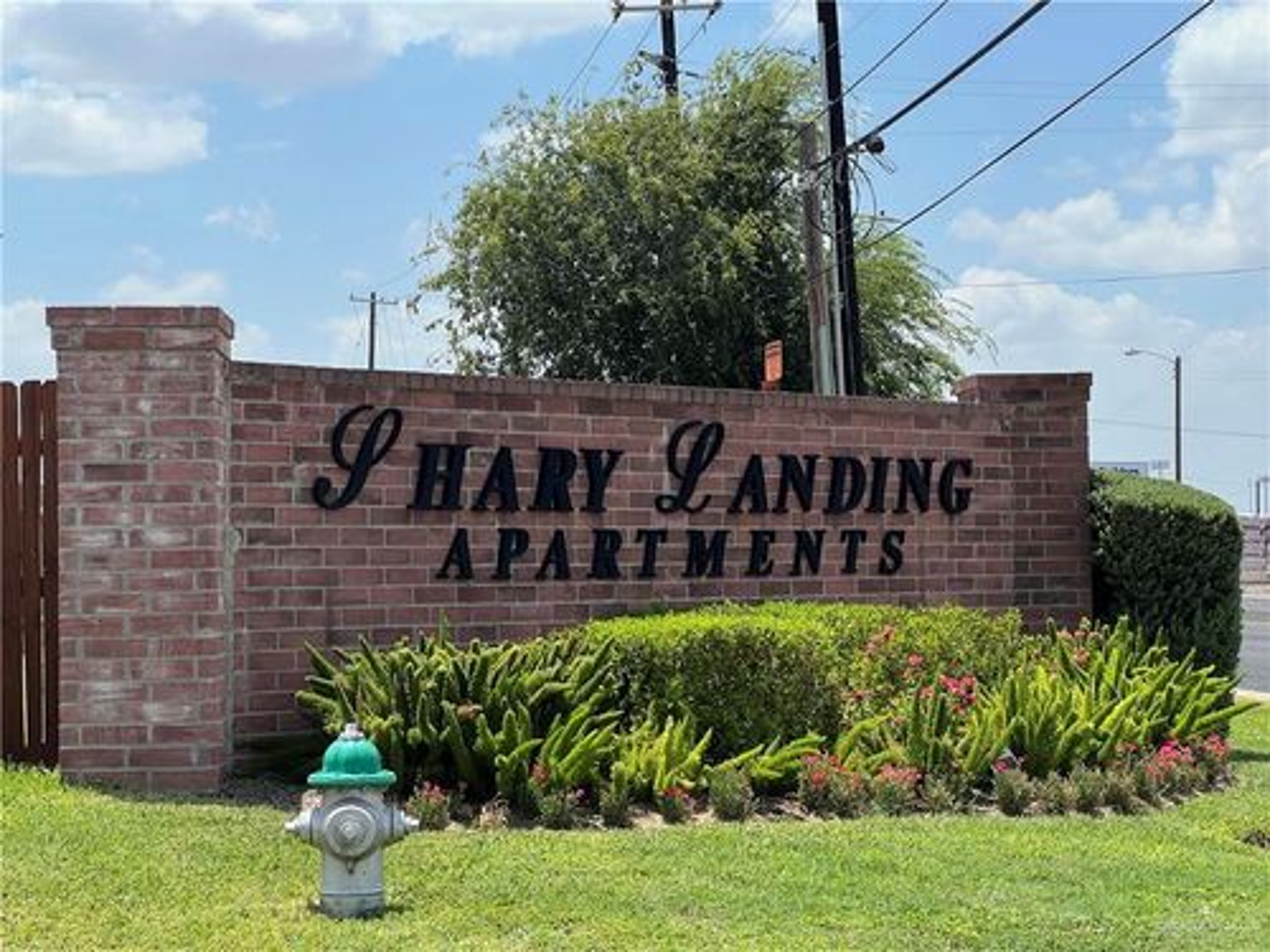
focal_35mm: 77
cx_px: 635
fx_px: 2825
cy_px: 476
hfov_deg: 25.3
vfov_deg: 19.1
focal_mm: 9
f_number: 2.8
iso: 32
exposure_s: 1/927
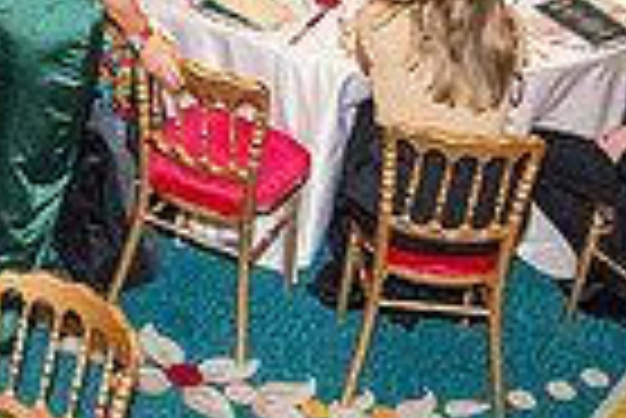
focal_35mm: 138
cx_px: -239
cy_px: -330
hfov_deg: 14.1
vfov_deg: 9.5
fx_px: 2402
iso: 4000
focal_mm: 33
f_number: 3.2
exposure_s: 1/200
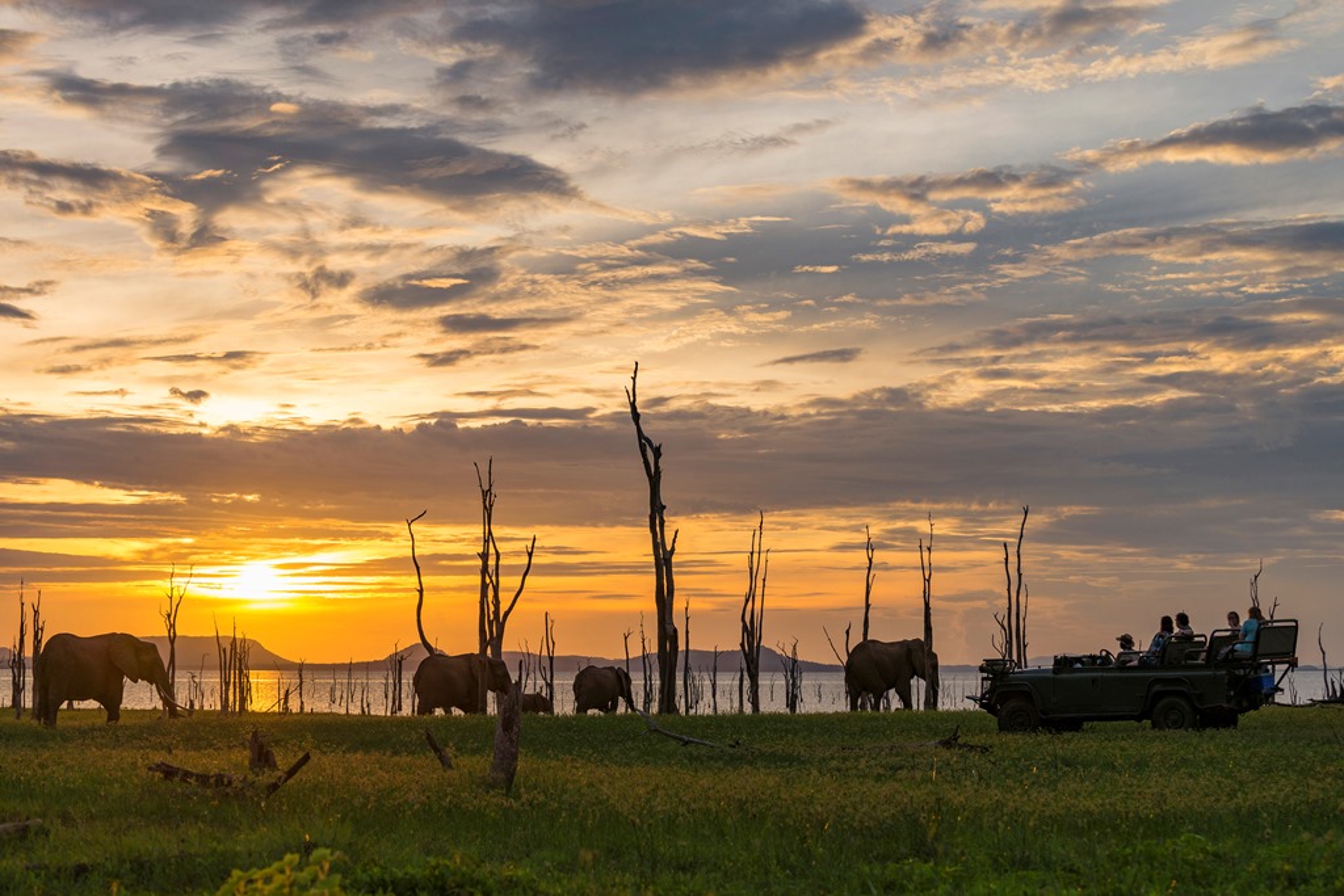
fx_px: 2614
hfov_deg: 28.8
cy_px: 448
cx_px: 672
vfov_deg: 19.5
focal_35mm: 70
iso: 320
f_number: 5.6
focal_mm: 70
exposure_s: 1/640
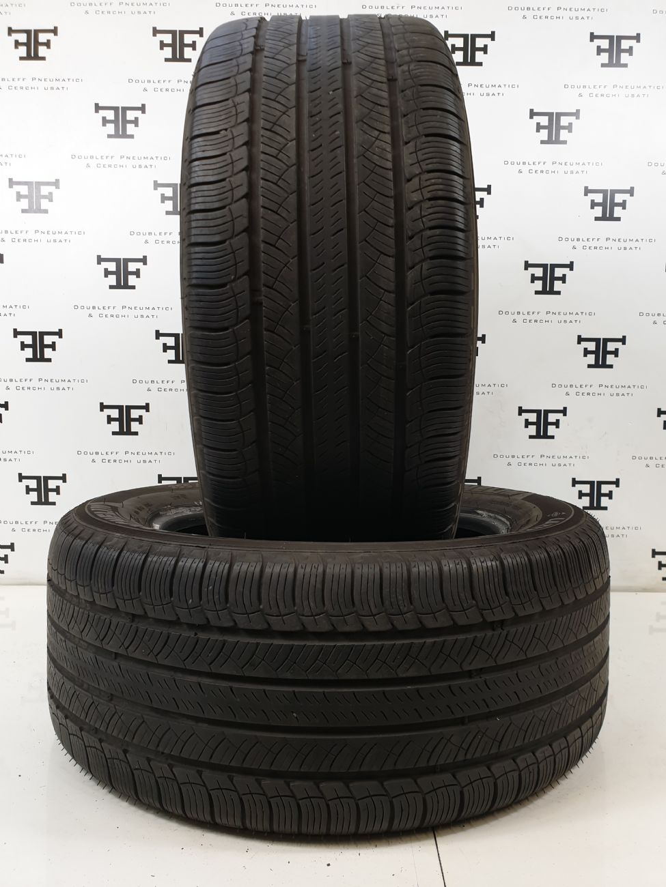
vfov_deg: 67.3
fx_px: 667
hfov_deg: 53.1
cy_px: 444
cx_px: 333
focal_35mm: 26
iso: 100
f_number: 2.4
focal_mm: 4.3
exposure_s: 1/50
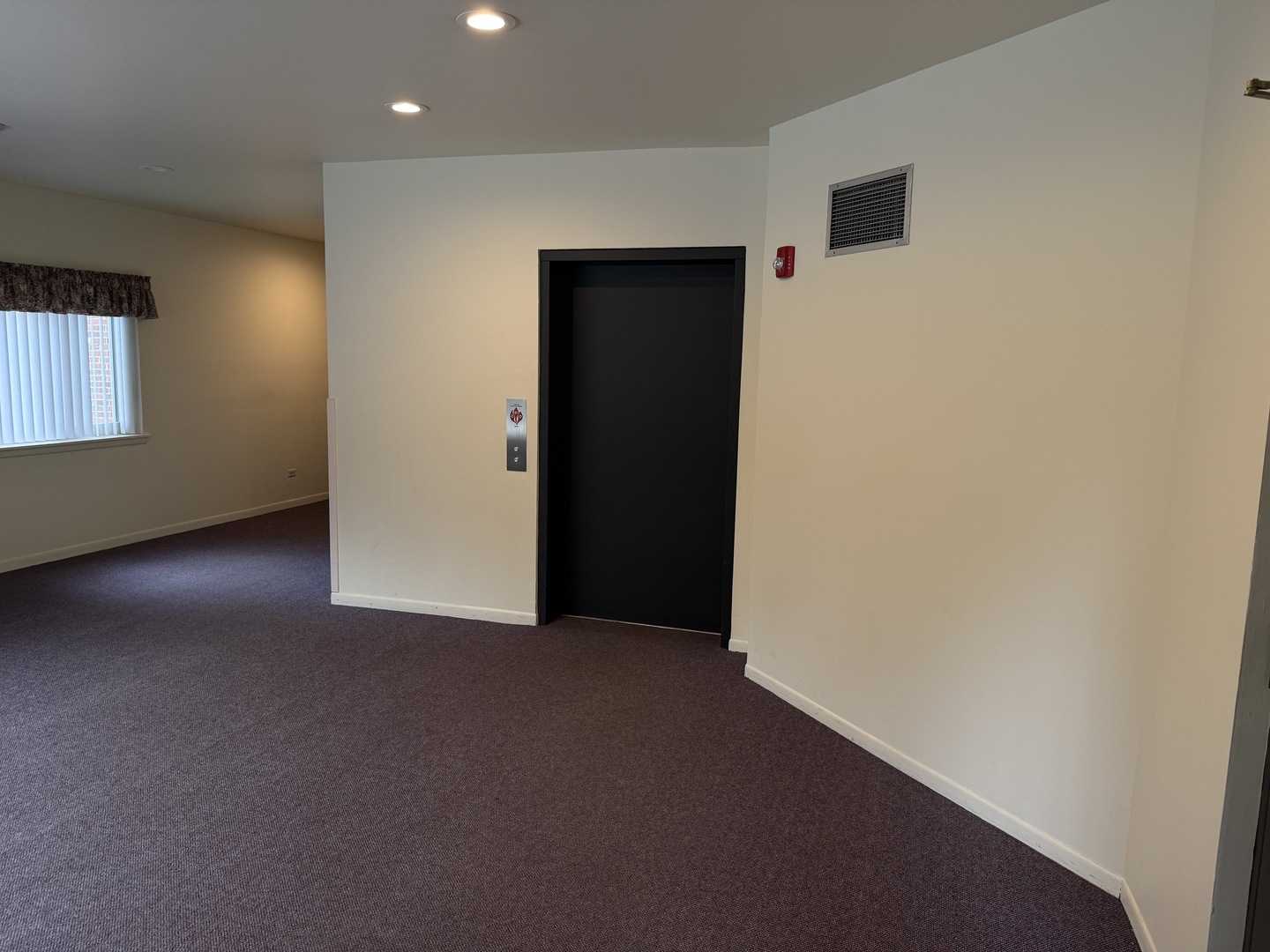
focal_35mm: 24
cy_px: 476
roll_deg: -1.4
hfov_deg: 71.6
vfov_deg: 56.8
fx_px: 881
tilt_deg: -6.6
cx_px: 635
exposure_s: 1/60
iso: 160
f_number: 1.78
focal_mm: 6.76
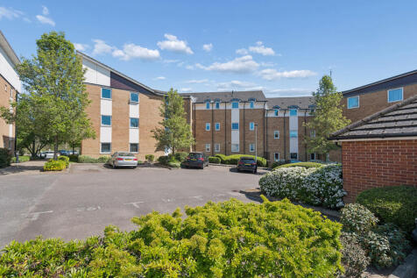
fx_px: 185
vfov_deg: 73.7
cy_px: 139
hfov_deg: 96.8
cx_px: 208
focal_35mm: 16
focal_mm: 16
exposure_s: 1/250
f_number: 9
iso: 200
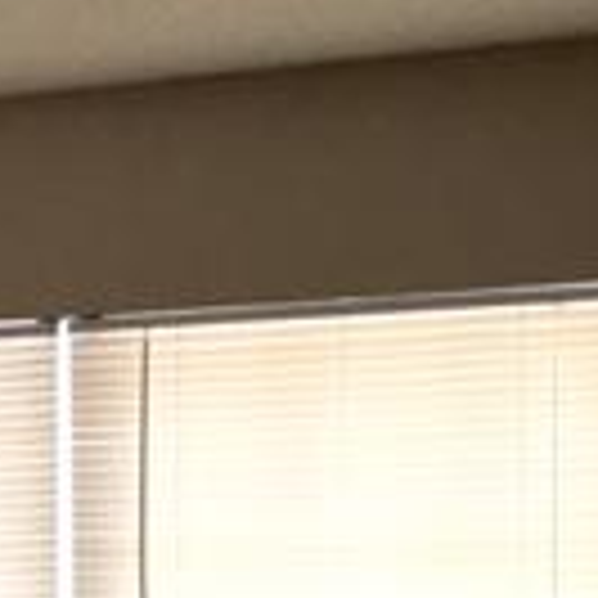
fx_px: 2404
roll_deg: +0.1
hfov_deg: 13.5
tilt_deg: -1.6
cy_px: 715
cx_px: -252
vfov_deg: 13.8
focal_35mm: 123
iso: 25
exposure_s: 1/40
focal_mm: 4.15
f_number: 2.2
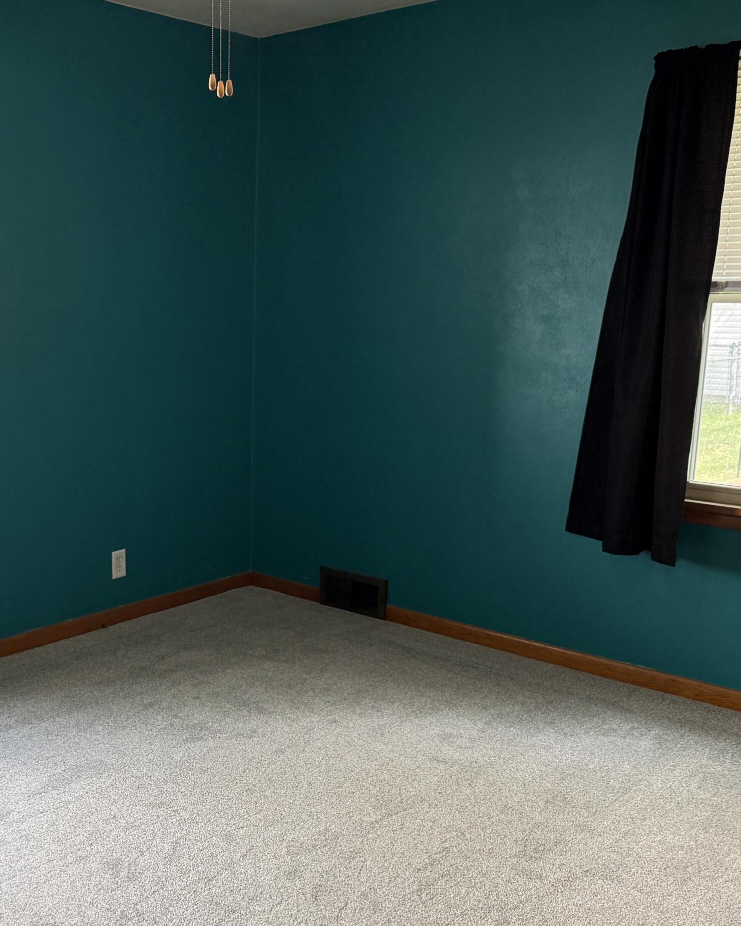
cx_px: 178
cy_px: 521
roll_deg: +0.7
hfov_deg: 38.1
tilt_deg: -11.8
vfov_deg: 47.8
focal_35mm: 38
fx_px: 1041
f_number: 1.78
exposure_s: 1/120
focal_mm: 6.76
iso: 320
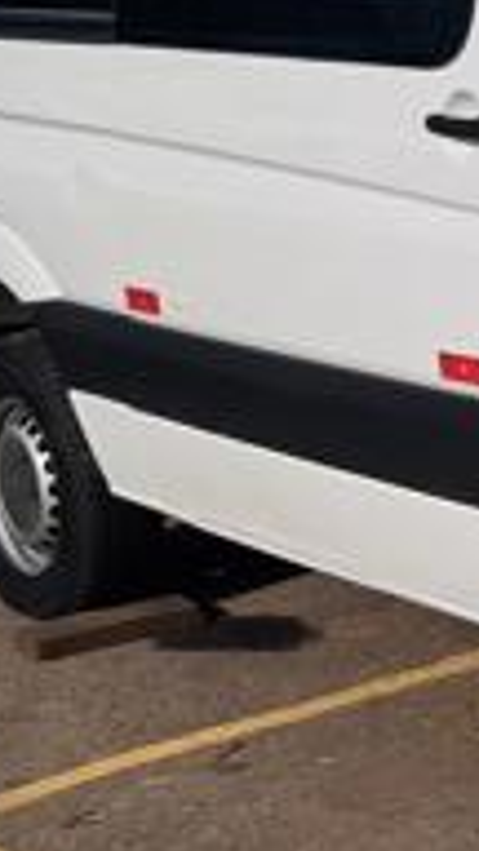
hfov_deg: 10.9
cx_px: 1069
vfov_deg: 21.5
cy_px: 155
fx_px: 2213
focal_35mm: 98
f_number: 1.8
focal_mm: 4
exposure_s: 1/1445
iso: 50
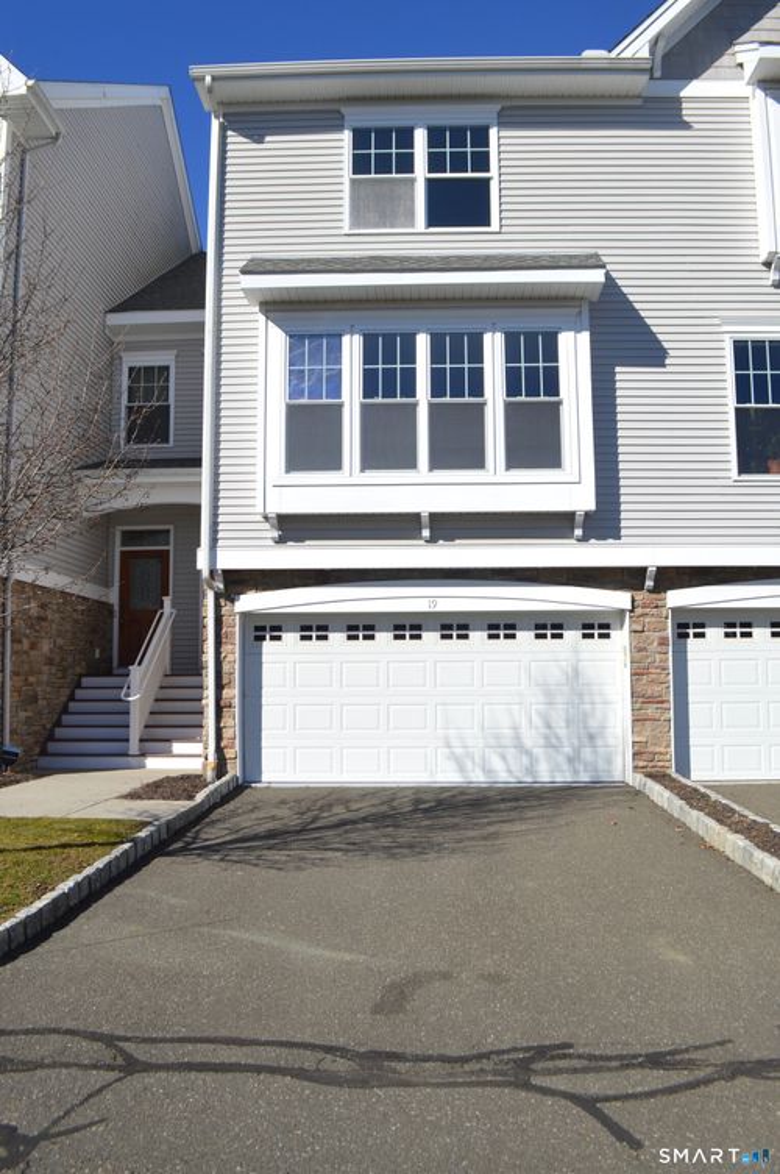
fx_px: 879
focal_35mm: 27
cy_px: 587
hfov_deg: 47.8
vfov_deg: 67.4
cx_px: 390
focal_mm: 18
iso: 100
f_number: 9
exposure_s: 1/320
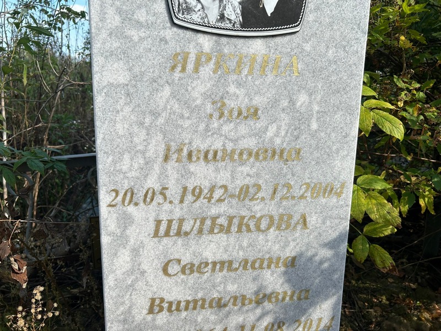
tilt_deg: -11.6
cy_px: 166
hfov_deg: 67.3
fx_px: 331
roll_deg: +3.2
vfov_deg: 53.1
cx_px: 220
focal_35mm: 26
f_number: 1.5
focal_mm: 5.7
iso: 50
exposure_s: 1/2841
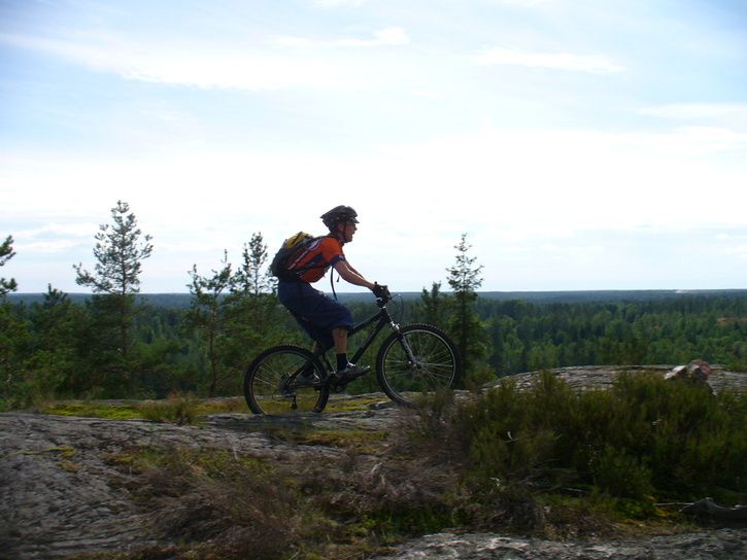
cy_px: 280
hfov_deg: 50.1
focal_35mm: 37
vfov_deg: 38.7
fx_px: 799
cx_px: 374
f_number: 5.6
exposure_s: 1/320
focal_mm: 6.1
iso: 64
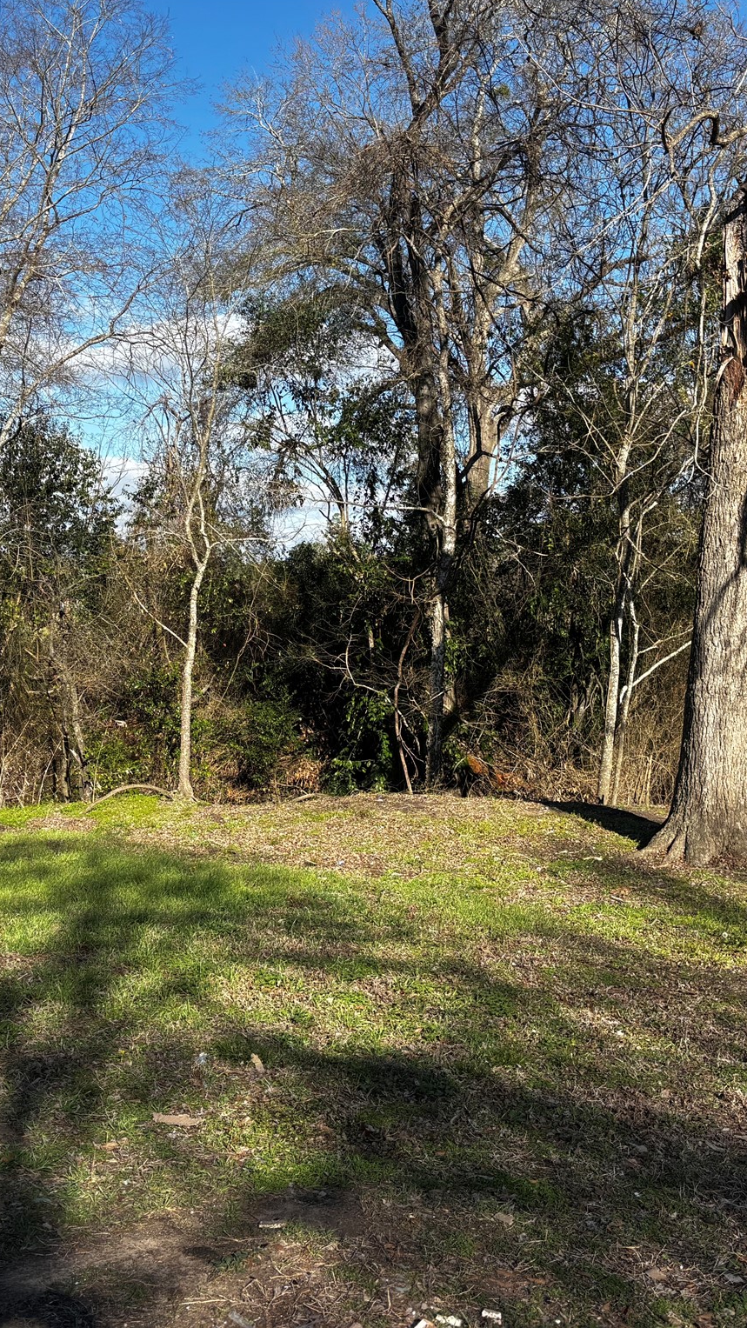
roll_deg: -1.1
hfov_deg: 31.0
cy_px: 661
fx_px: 1338
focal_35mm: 38
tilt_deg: +0.2
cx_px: 273
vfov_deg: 52.8
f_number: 1.6
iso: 50
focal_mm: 5.96
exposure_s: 1/1695
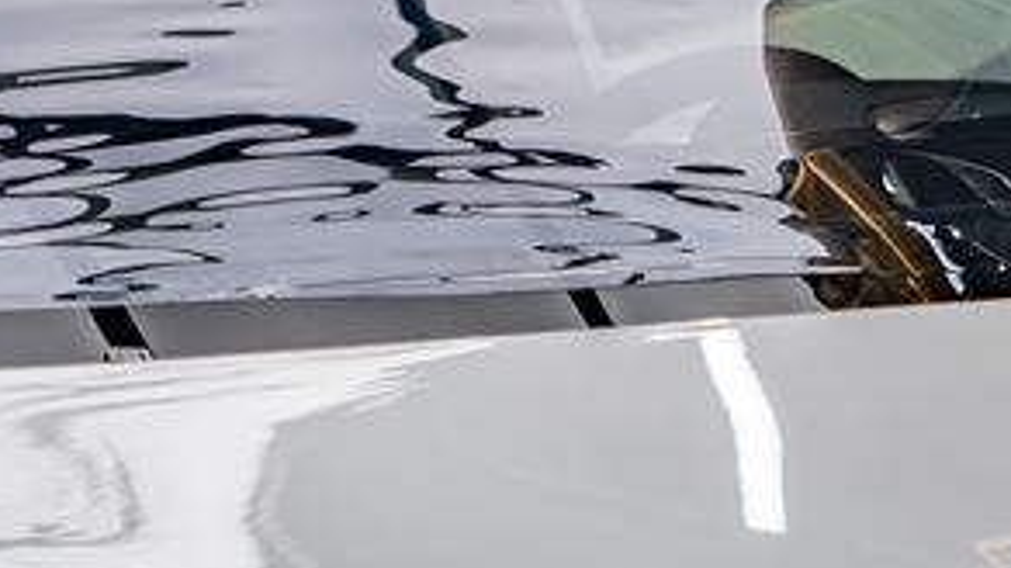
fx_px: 6485
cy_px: -249
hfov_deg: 8.9
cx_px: 686
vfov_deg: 5.0
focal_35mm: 242
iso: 500
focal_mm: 50
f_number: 3.2
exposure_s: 1/320
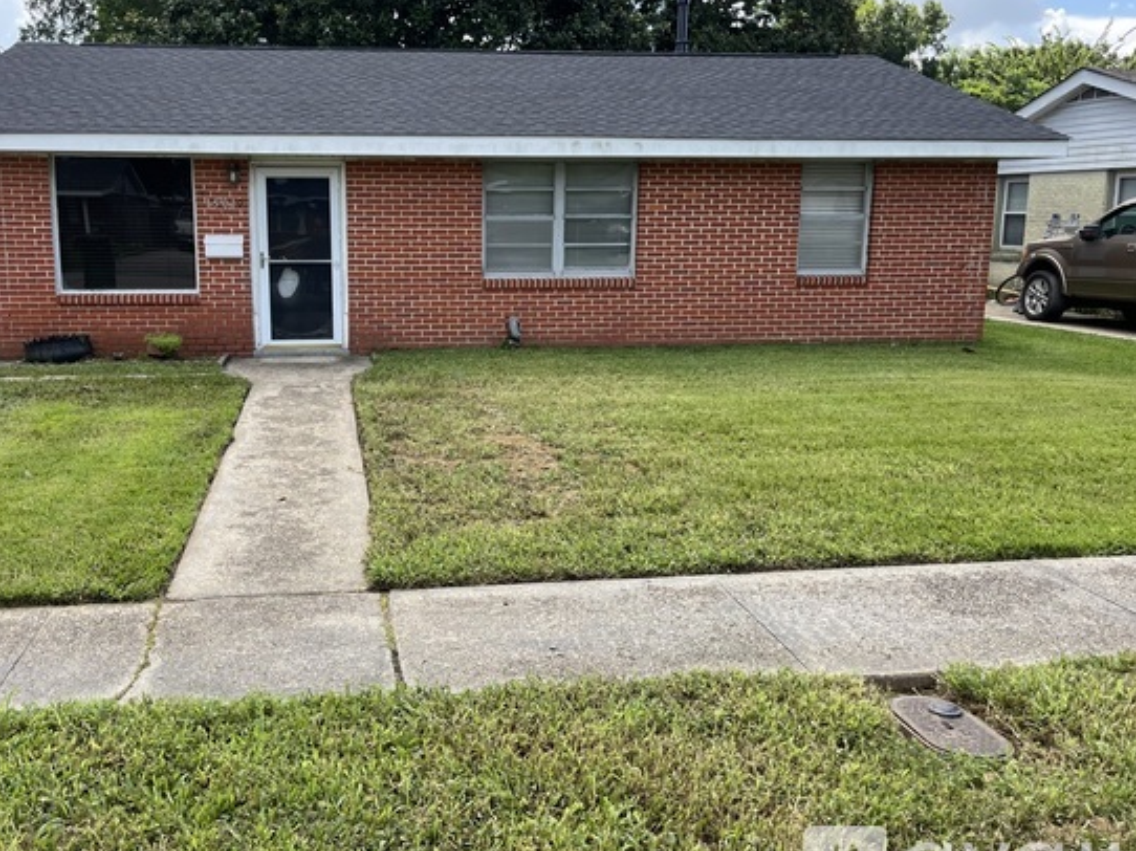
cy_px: 386
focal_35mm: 32
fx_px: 1050
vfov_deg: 44.1
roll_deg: -0.4
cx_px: 443
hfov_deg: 56.3
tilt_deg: -8.8
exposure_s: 1/845
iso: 50
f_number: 1.6
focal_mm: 5.1
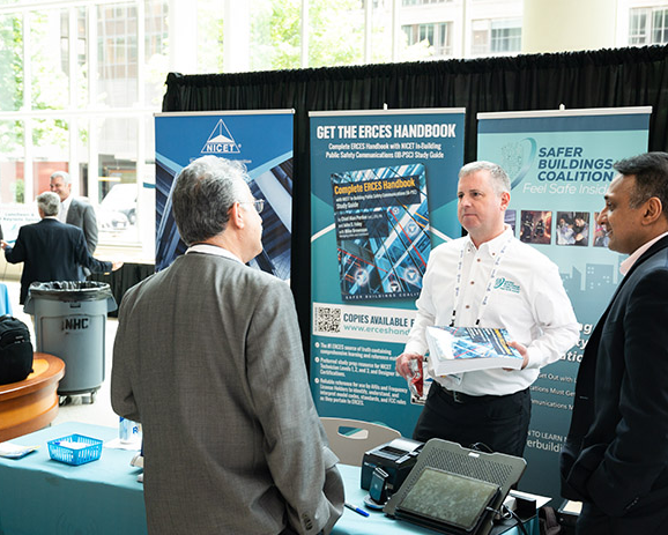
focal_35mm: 42
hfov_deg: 43.7
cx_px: 371
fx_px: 831
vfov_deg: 35.7
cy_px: 268
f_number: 4
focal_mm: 37
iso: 500
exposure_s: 1/200
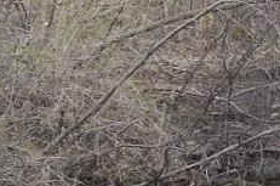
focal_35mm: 352
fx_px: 2732
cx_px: 574
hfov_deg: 5.7
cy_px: 78
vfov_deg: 3.9
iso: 400
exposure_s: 1/100
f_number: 9
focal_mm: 30
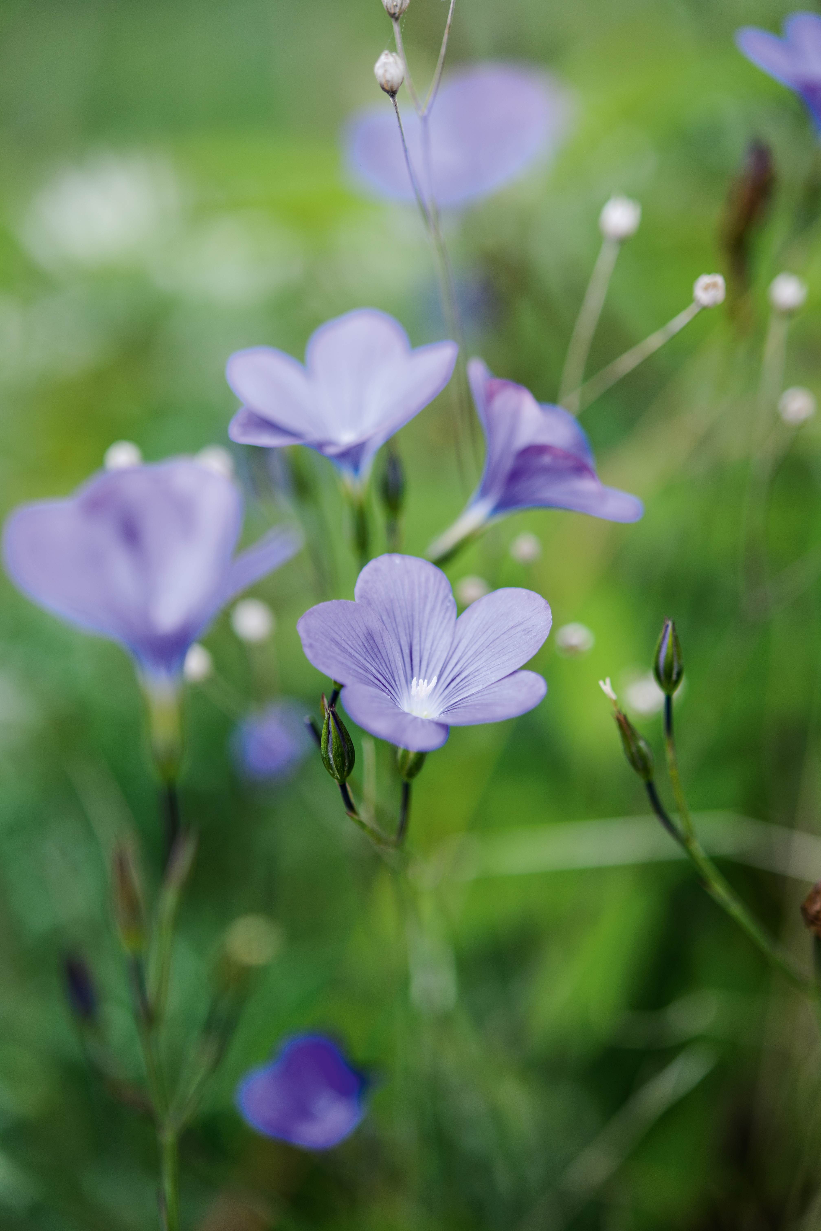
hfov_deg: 22.6
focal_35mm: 60
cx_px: 410
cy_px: 616
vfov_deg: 33.4
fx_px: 2052
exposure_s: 1/125
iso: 100
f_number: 3.5
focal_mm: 60
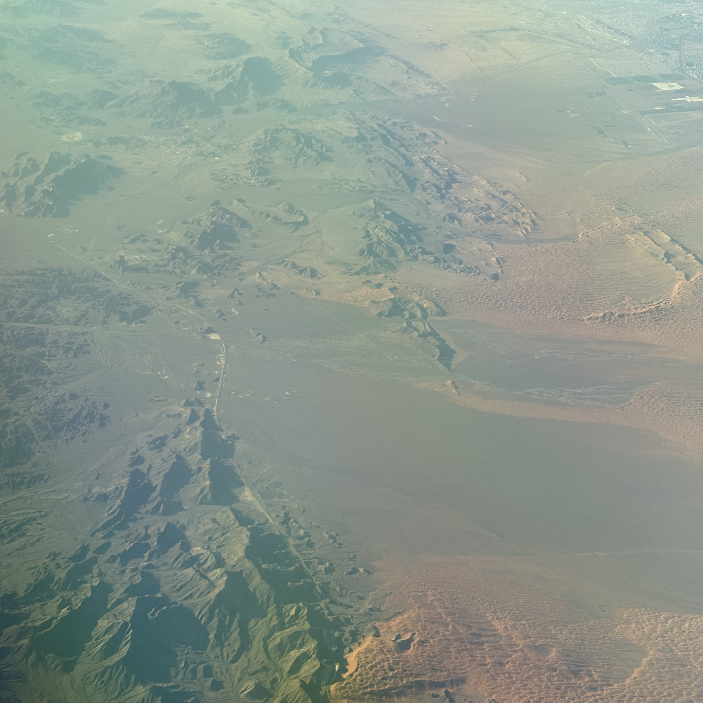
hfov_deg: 27.7
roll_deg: -2.0
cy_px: 345
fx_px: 1425
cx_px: 351
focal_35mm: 62
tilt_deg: -27.1
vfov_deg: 27.7
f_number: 1.6
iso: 32
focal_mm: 5.96
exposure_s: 1/1339
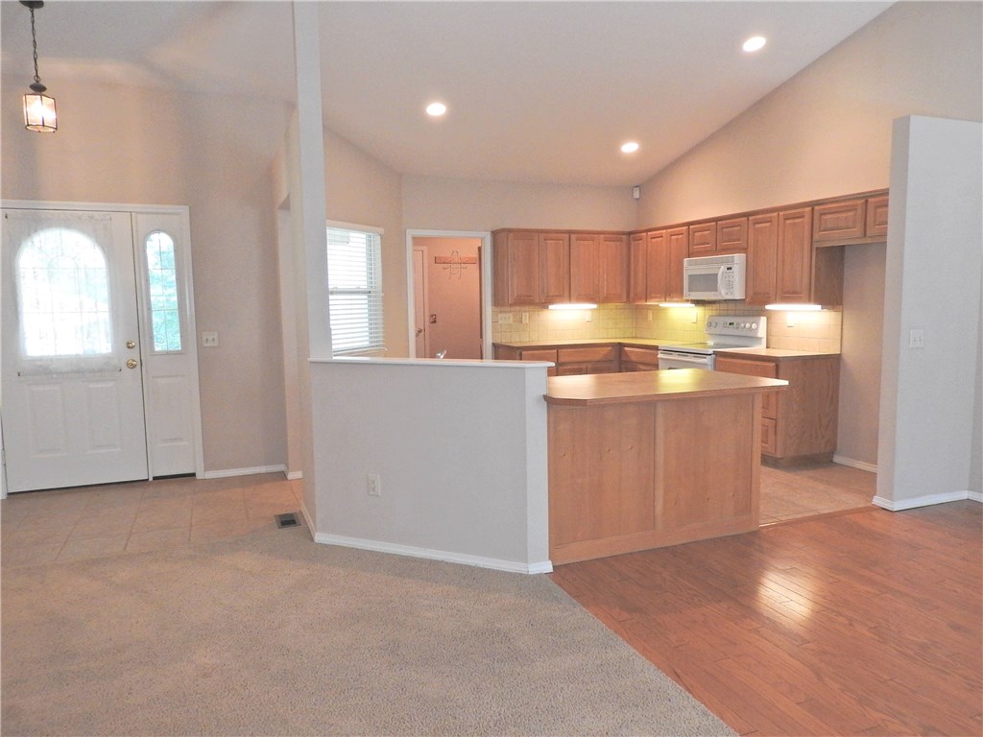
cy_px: 368
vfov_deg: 56.8
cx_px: 492
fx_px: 682
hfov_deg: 71.6
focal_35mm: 24
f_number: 3.3
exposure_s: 1/40
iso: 400
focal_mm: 4.3
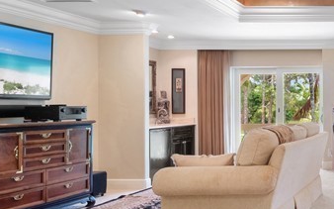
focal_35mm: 45
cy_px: 110
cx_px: 411
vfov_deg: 28.6
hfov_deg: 34.5
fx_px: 409
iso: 200
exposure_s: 1/3
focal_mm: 7
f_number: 7.1
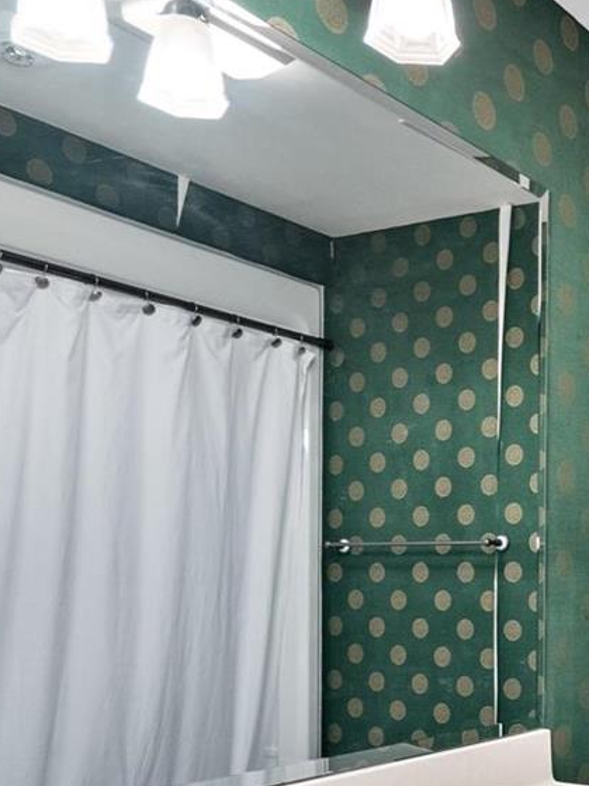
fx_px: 999
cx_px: 768
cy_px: 582
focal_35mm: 44
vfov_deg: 41.8
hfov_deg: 27.4
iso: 400
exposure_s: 1/2
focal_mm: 8
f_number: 8
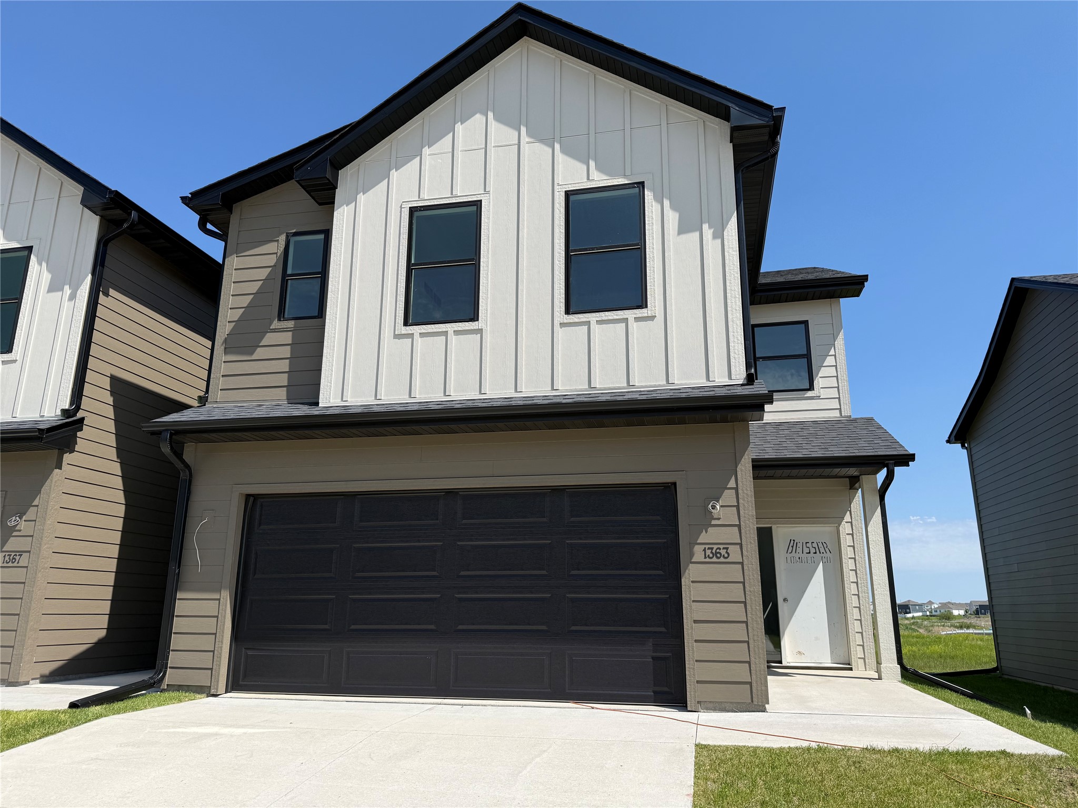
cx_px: 539
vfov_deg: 56.8
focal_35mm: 24
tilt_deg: +14.8
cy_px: 404
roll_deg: -1.0
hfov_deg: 71.6
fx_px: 747
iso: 80
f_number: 1.78
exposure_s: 1/4975
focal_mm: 6.76
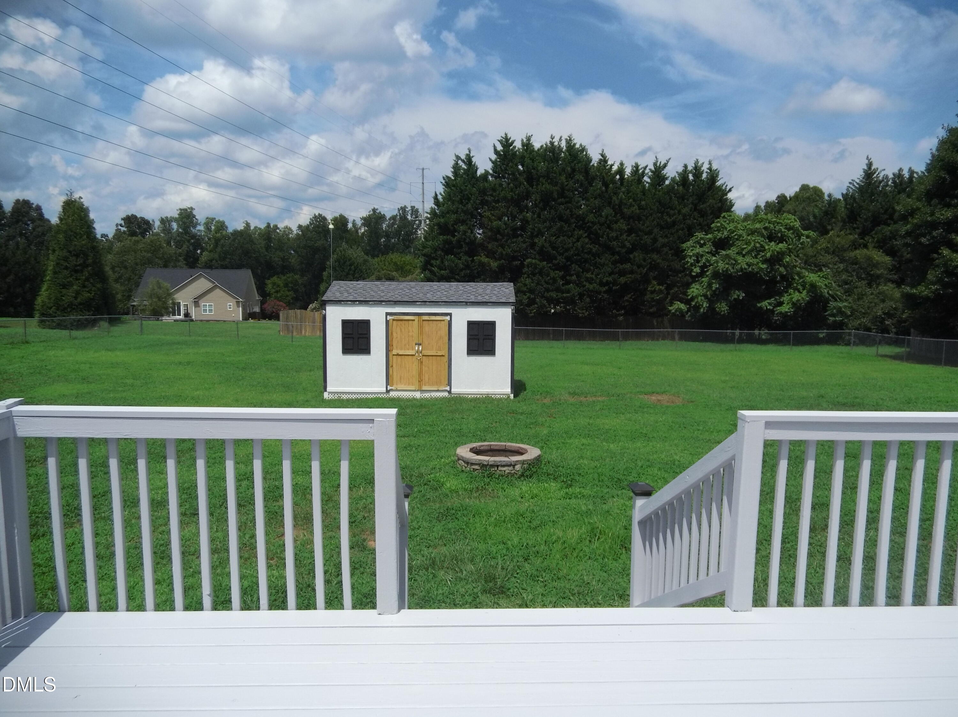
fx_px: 691
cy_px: 358
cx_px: 479
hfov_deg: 69.4
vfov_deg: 54.8
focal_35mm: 25
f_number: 11.1
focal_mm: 4.5
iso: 100
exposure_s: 1/250
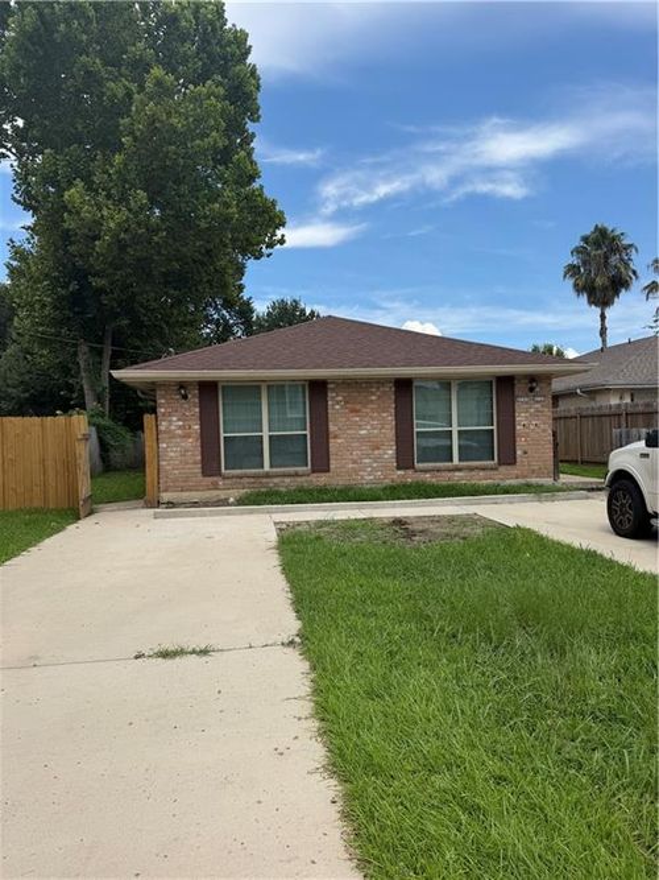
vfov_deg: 71.6
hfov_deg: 56.8
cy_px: 440
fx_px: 609
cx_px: 330
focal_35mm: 24
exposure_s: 1/4975
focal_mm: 6.76
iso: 80
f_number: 1.78
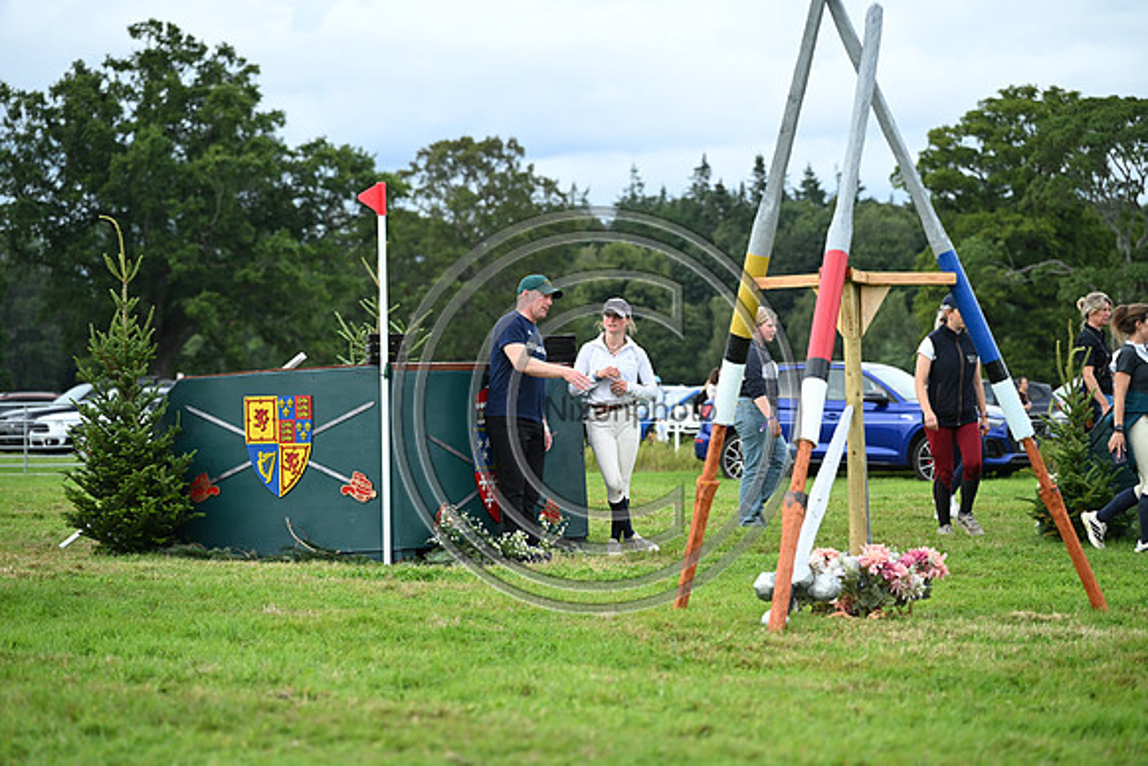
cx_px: 574
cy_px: 383
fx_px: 3827
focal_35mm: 120
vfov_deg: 11.4
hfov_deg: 17.1
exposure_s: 1/1250
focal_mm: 120
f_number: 4.5
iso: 720
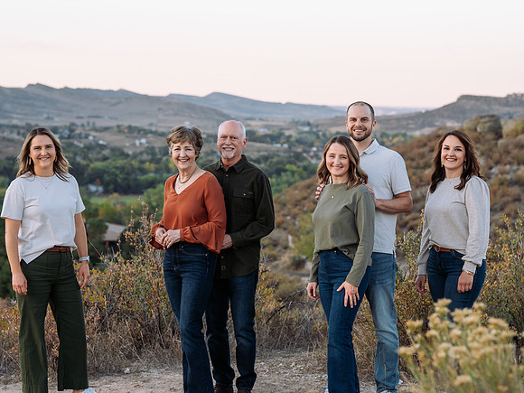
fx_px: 1655
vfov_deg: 13.5
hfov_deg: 18.0
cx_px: 262
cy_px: 196
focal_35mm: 109
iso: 500
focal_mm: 101
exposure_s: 1/160
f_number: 5.6
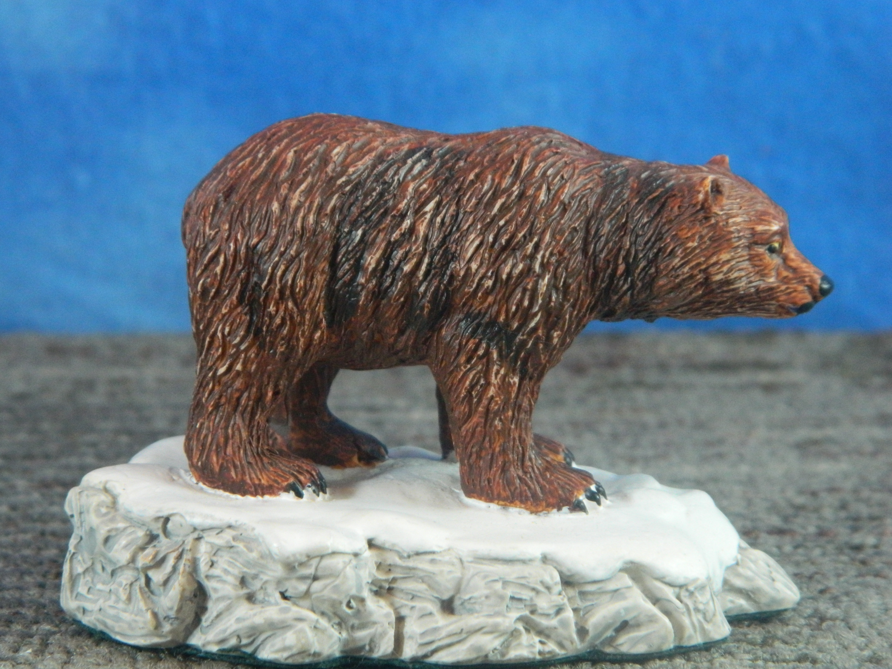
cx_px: 446
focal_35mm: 129
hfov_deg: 15.3
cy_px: 334
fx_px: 3324
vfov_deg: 11.5
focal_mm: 23.2
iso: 400
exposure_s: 1/15
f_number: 4.7
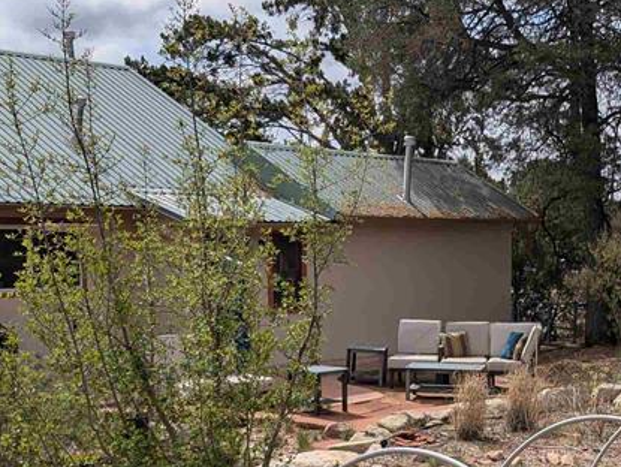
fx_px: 1059
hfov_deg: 31.6
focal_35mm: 59
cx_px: 522
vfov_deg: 24.3
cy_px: 398
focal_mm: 6.9
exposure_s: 1/2786
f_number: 1.68
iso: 22
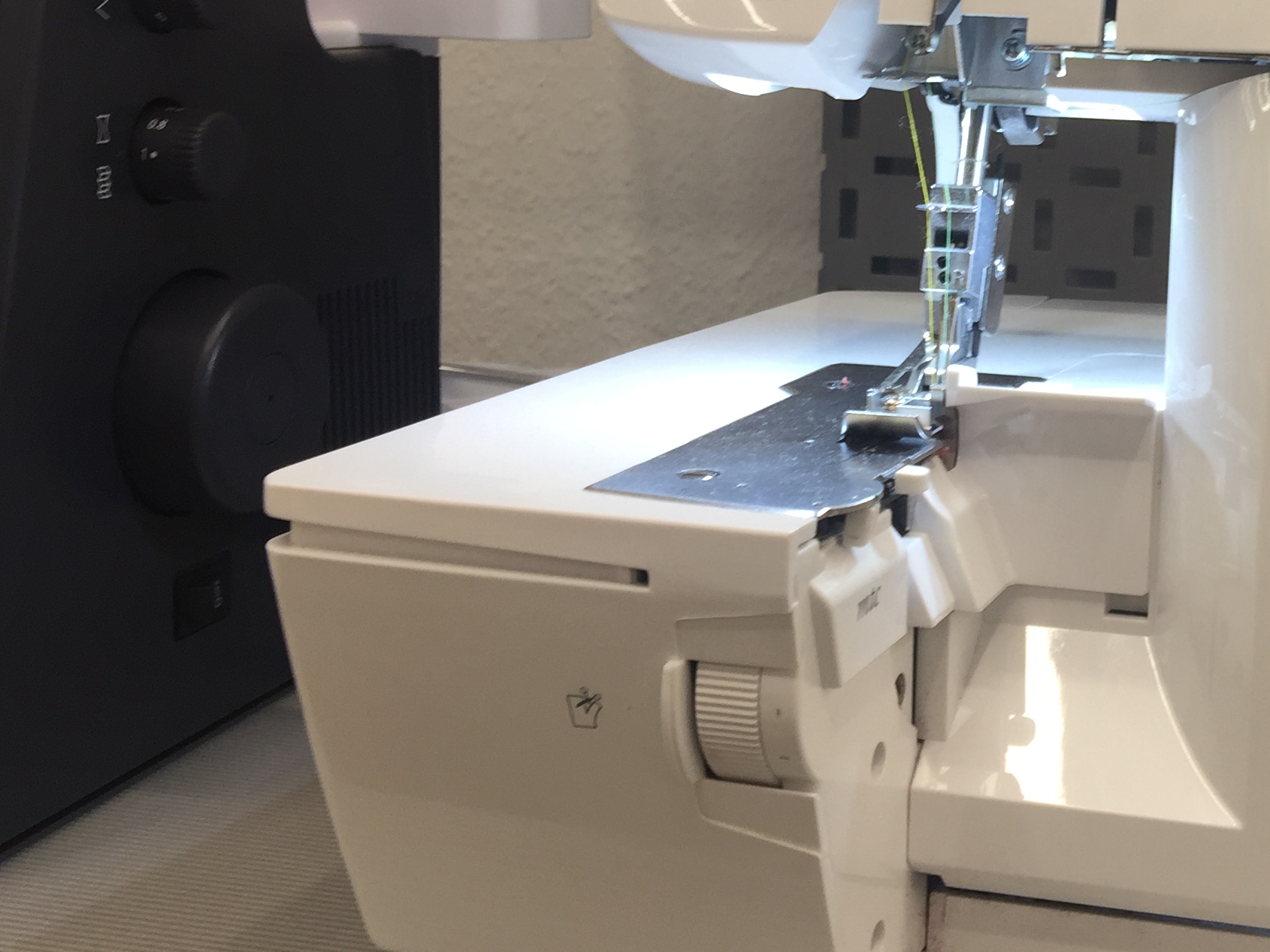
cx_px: 1179
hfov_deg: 32.4
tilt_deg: -5.5
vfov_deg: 25.6
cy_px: 185
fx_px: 2055
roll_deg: -3.9
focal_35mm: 56
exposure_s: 1/50
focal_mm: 4.15
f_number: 2.2
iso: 32
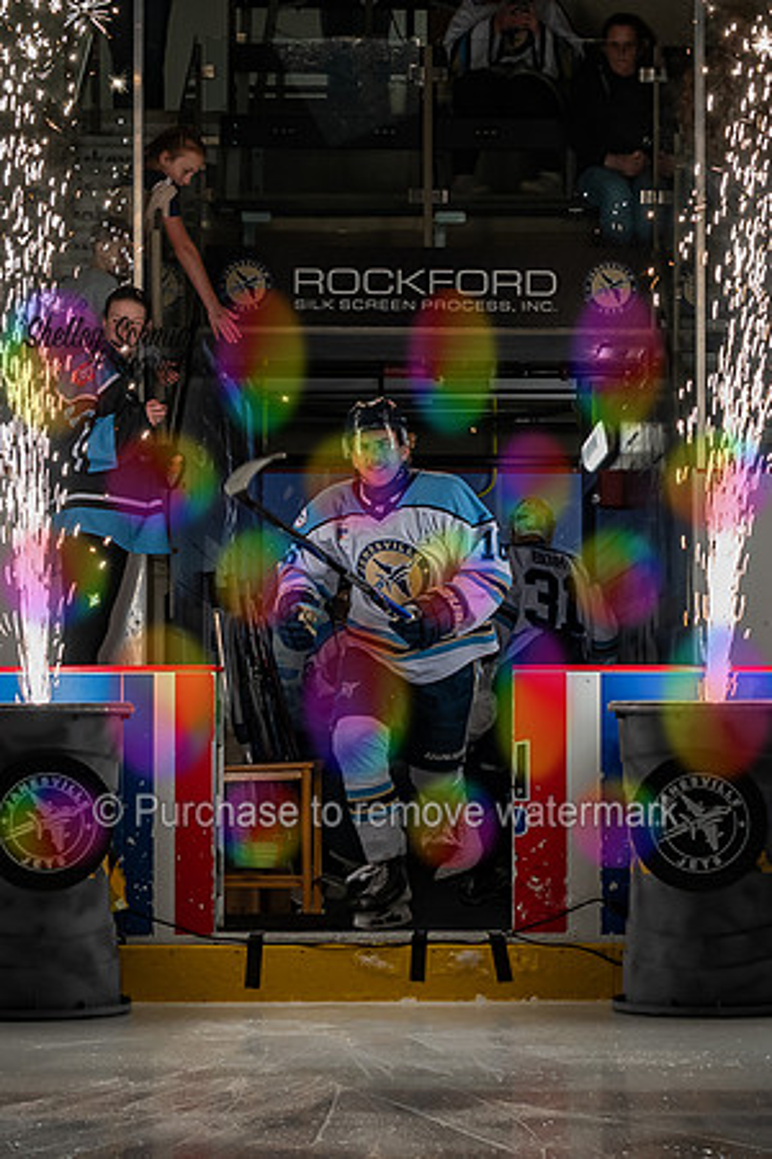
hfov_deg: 14.8
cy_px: 639
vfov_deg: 22.0
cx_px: 466
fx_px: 2971
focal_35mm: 92
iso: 400
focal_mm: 32
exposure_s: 1/200
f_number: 3.5
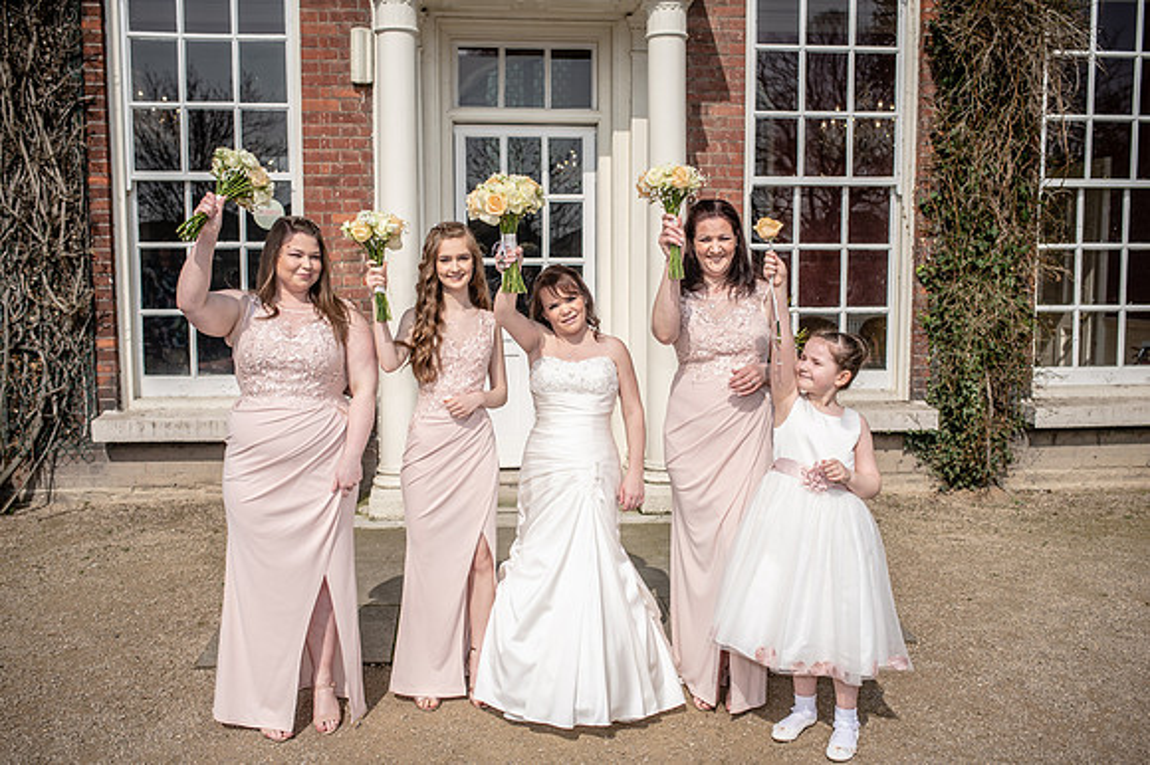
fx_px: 1117
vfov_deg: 37.8
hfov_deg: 54.5
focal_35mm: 35
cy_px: 382
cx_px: 575
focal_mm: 35
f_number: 3.5
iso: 100
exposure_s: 1/2500
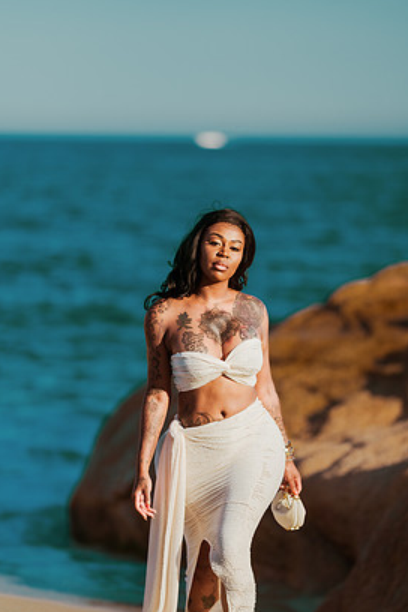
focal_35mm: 149
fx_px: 2533
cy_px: 320
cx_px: 210
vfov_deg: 13.8
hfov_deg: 9.2
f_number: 1.8
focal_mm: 135
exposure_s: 1/8000
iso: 100
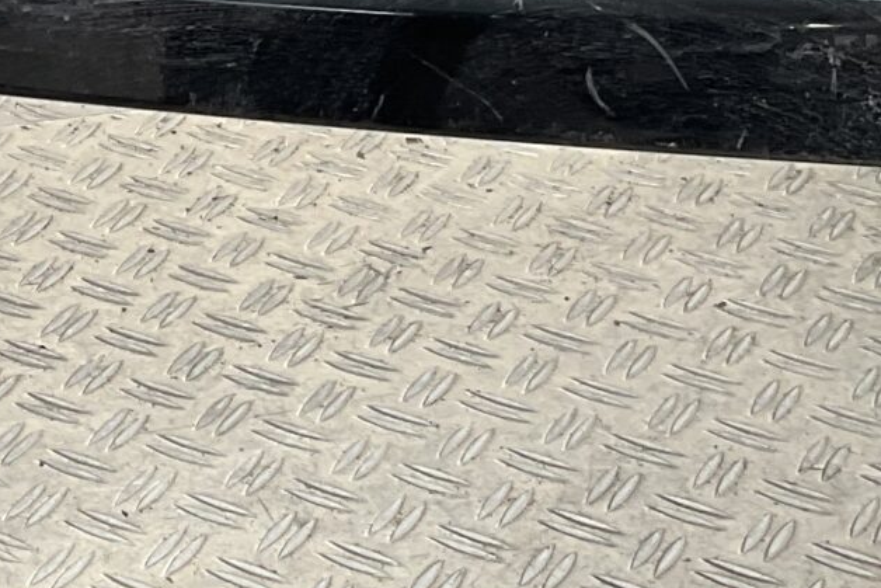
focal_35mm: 123
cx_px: 32
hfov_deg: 16.4
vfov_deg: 11.1
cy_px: 83
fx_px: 3011
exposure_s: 1/120
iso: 20
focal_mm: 3
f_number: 1.8
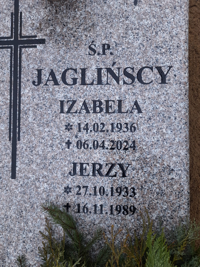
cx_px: 100
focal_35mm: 25
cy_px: 134
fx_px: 193
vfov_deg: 69.4
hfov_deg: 54.9
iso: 64
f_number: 2
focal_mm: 4.6
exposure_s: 1/50
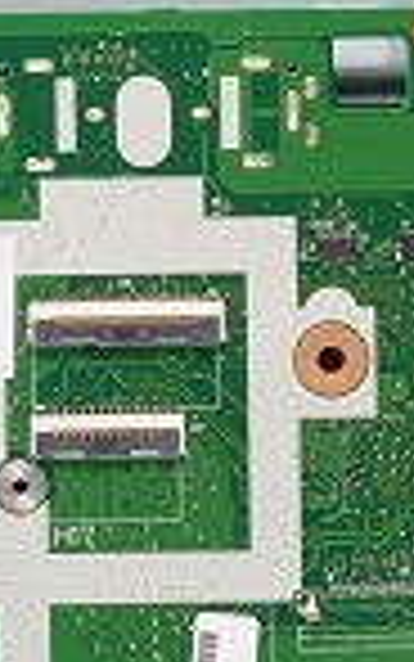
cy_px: 459
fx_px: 3509
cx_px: -22
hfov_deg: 6.7
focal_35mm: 195
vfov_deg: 10.8
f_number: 8
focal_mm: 25
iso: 100
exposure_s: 1/6
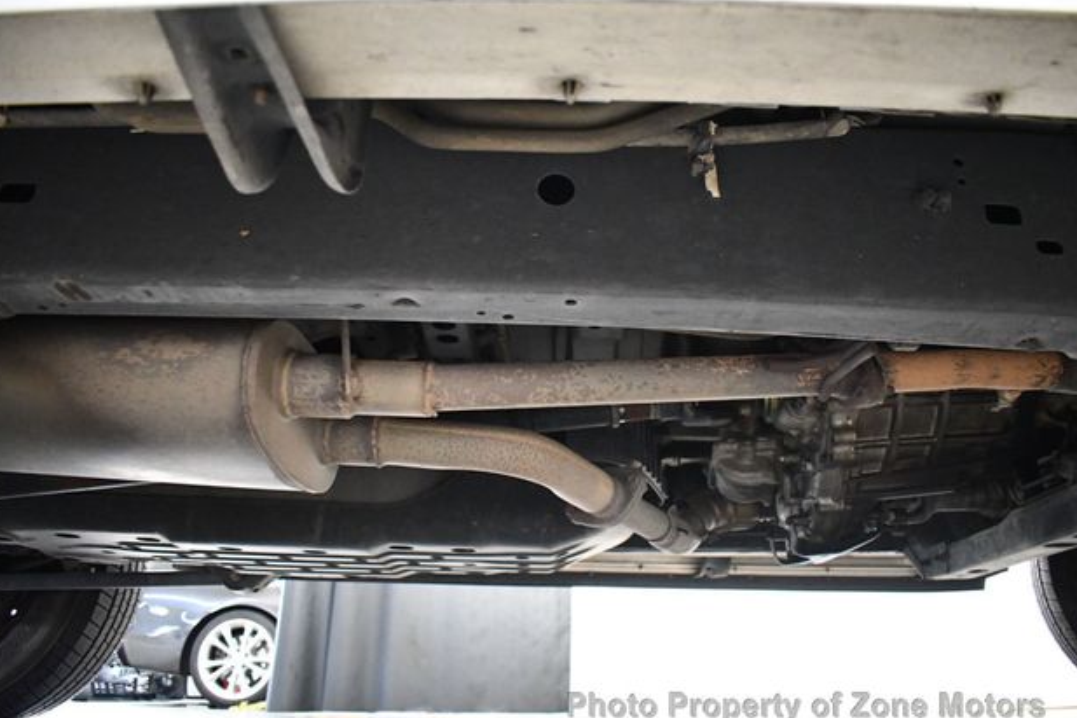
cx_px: 546
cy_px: 367
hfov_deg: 65.5
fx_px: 837
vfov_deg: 46.4
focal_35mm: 28
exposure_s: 1/60
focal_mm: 18
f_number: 3.5
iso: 7200
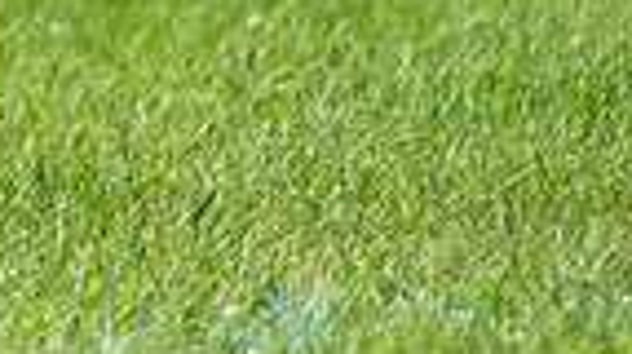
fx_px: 21590
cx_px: -623
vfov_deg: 0.9
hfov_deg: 1.7
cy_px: -365
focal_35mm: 1290
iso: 1250
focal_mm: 303
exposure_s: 1/4000
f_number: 6.3
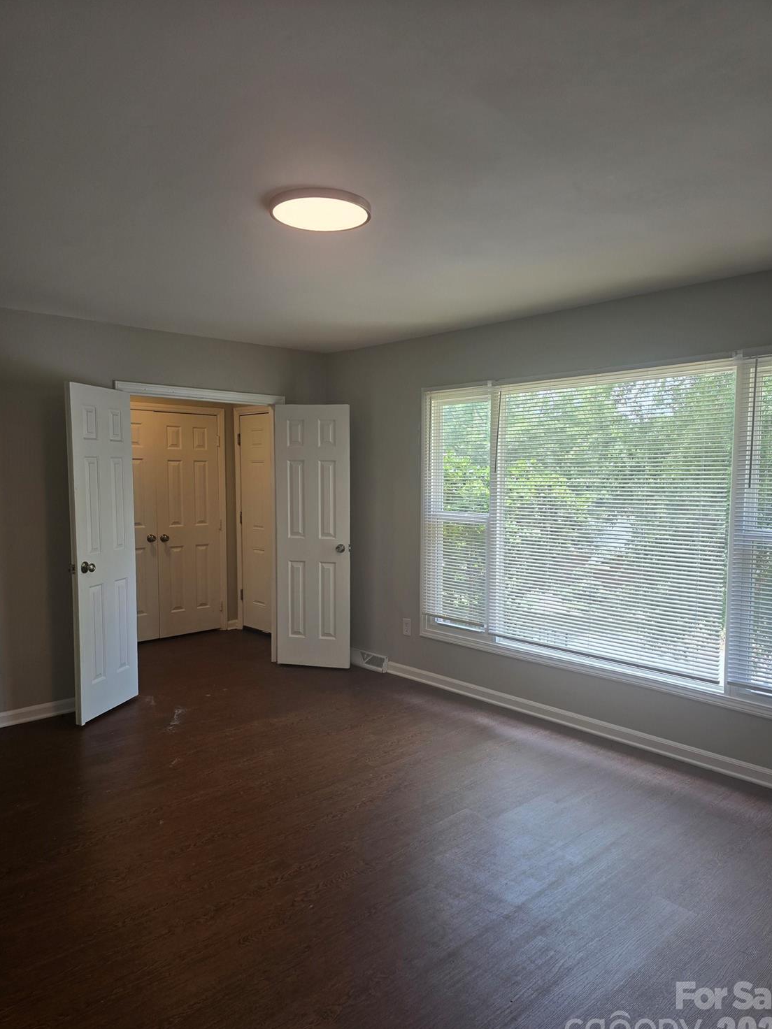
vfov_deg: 71.6
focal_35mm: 24
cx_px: 399
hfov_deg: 56.8
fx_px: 714
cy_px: 522
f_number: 1.7
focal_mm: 6.3
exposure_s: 1/120
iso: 32
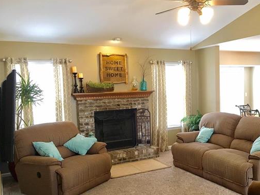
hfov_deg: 49.7
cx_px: 161
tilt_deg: -6.1
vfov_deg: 38.5
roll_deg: +2.3
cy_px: 113
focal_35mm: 37
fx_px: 278
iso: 125
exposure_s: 1/30
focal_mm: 4.15
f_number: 2.2
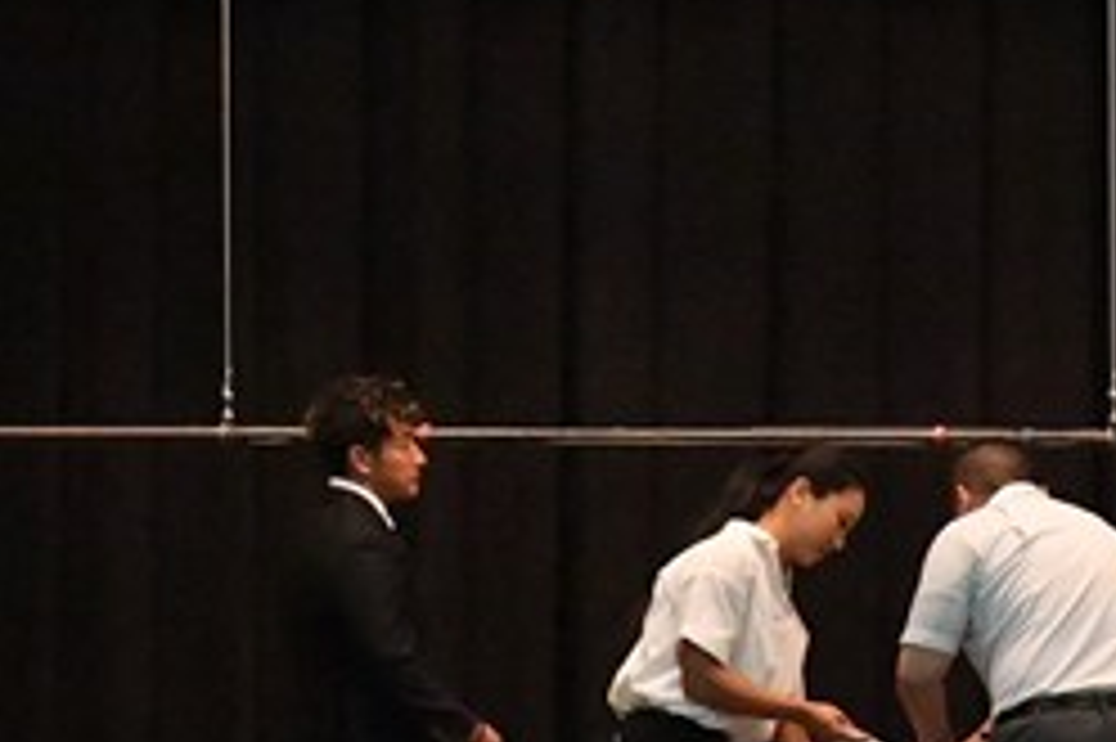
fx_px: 9015
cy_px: 625
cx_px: 623
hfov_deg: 7.1
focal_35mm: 291
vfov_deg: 4.7
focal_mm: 62
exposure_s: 1/400
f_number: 5.6
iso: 16000
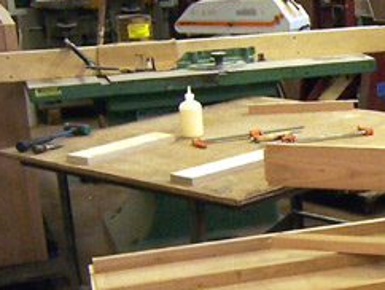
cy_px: 210
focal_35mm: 98
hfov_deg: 18.0
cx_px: 565
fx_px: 1091
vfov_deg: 15.1
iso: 140
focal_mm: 5.5
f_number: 3.4
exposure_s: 1/20
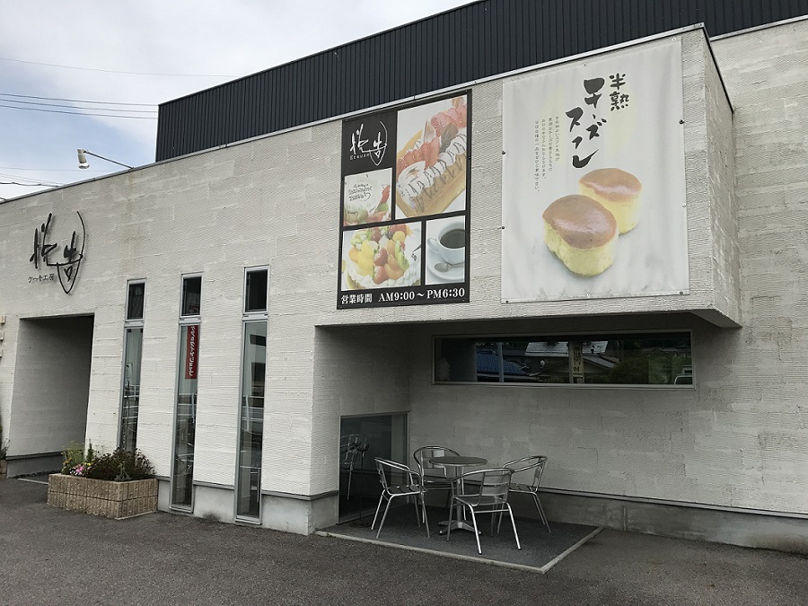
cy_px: 303
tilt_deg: +5.9
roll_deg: -0.2
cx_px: 404
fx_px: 654
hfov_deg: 63.4
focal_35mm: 28
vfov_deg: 49.7
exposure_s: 1/2660
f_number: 1.8
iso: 20
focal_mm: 3.99
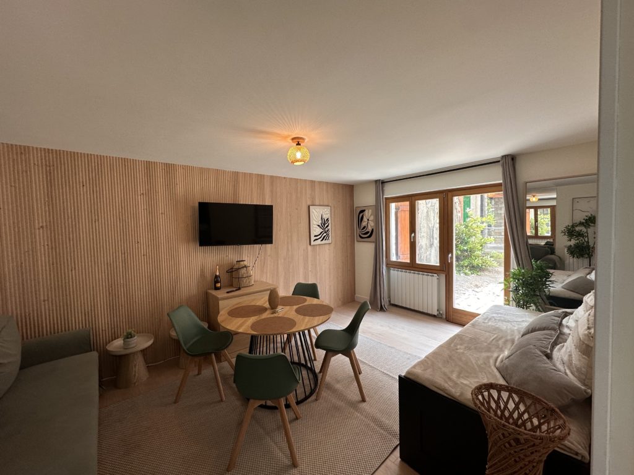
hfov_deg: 102.1
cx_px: 317
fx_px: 256
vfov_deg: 85.7
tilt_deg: -1.5
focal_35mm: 14
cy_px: 238
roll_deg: +1.9
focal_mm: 2.22
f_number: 2.2
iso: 100
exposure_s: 1/100
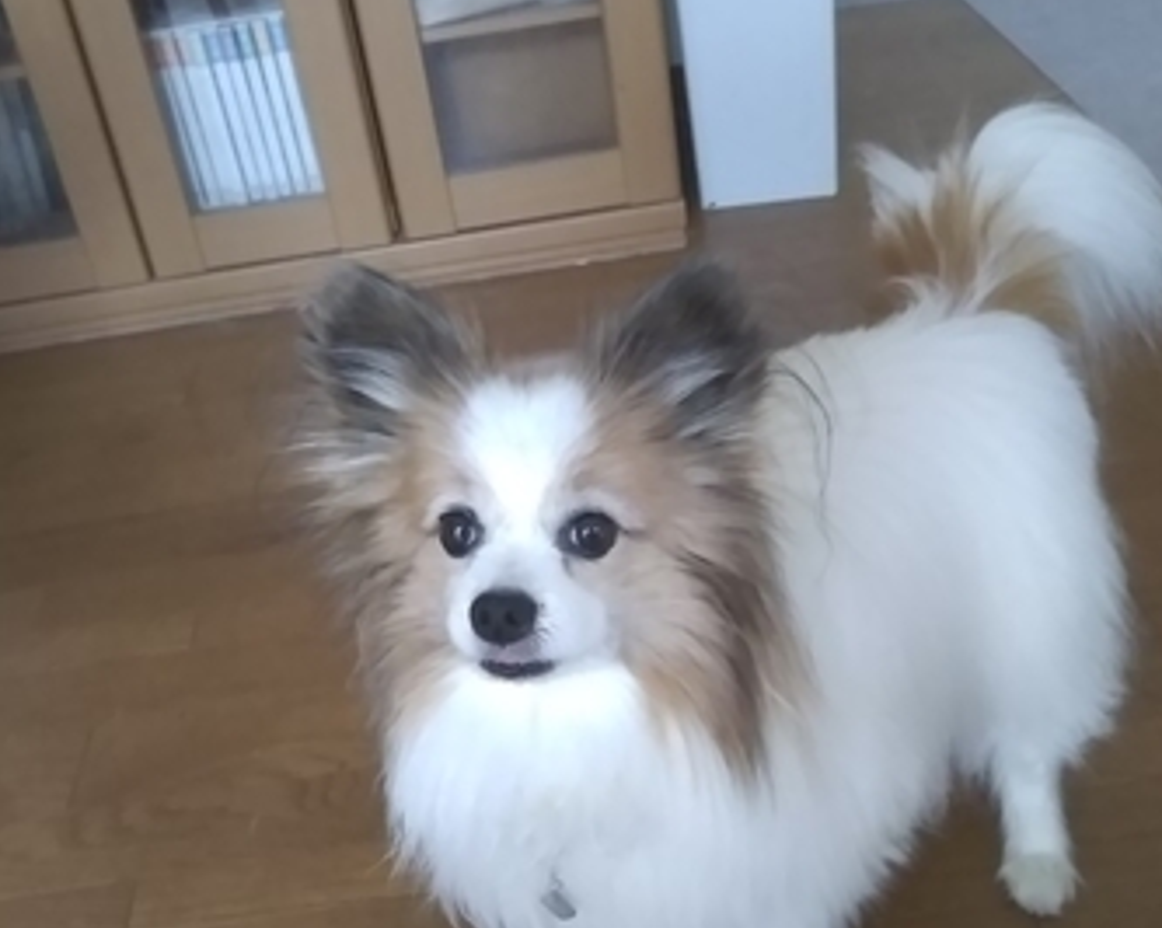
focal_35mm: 44
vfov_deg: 33.9
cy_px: 586
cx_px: 619
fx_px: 1512
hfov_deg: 42.0
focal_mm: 4
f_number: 2.2
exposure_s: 1/20
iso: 640
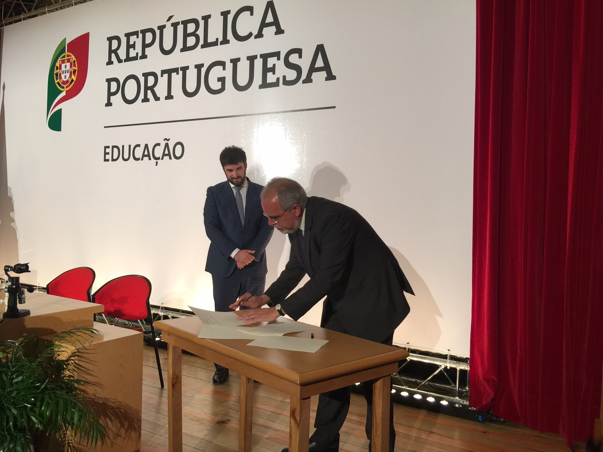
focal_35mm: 31
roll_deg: -2.3
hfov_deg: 58.4
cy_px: 234
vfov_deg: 45.4
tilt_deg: -2.1
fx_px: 540
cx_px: 301
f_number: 2.2
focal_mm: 4.15
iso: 32
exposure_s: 1/33
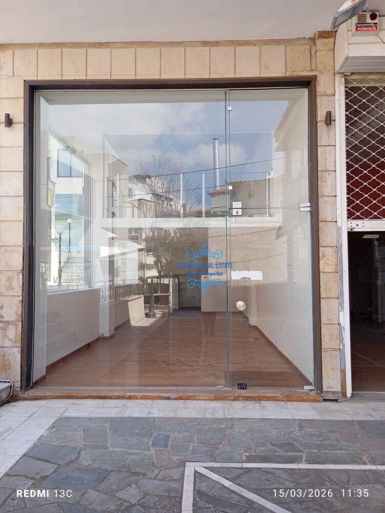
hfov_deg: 49.8
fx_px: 415
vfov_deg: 63.4
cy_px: 256
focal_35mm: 28
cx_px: 192
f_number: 1.8
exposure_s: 1/100
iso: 106
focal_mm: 4.27
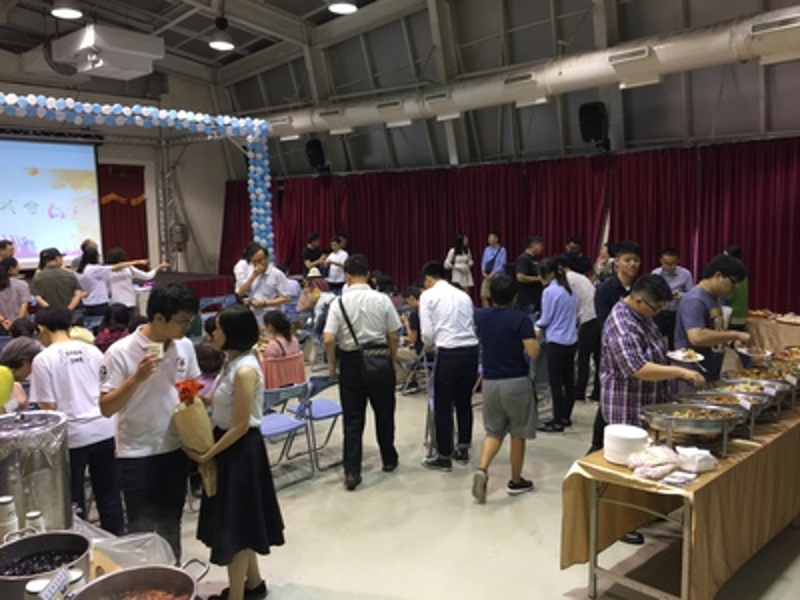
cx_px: 400
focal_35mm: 29
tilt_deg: -7.7
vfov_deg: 48.2
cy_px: 300
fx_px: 670
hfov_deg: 61.7
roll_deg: -0.4
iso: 40
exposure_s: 1/15
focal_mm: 4.15
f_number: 2.2
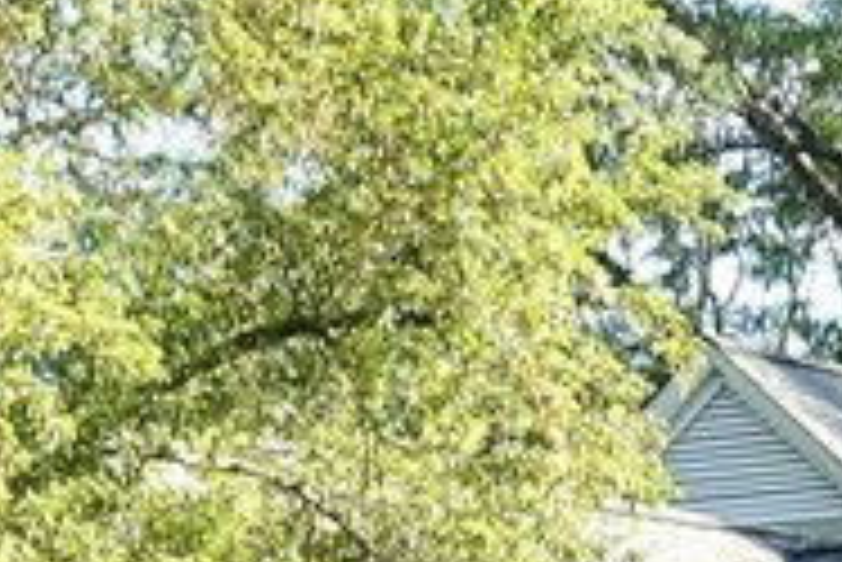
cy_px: 1041
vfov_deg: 3.8
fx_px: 8450
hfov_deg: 5.7
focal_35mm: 361
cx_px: 1220
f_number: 5.6
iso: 125
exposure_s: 1/80
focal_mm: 24.28
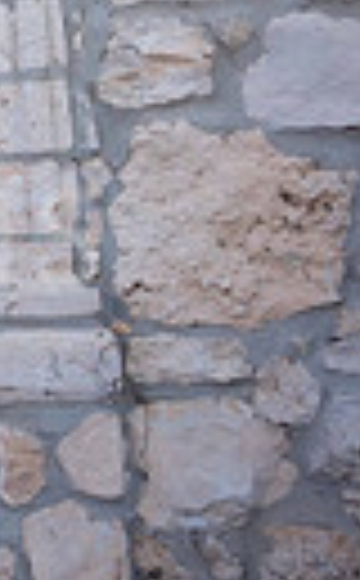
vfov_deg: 21.6
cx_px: -940
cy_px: -34
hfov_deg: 8.9
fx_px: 1452
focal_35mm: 92
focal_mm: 20
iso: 125
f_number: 2.8
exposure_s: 1/500
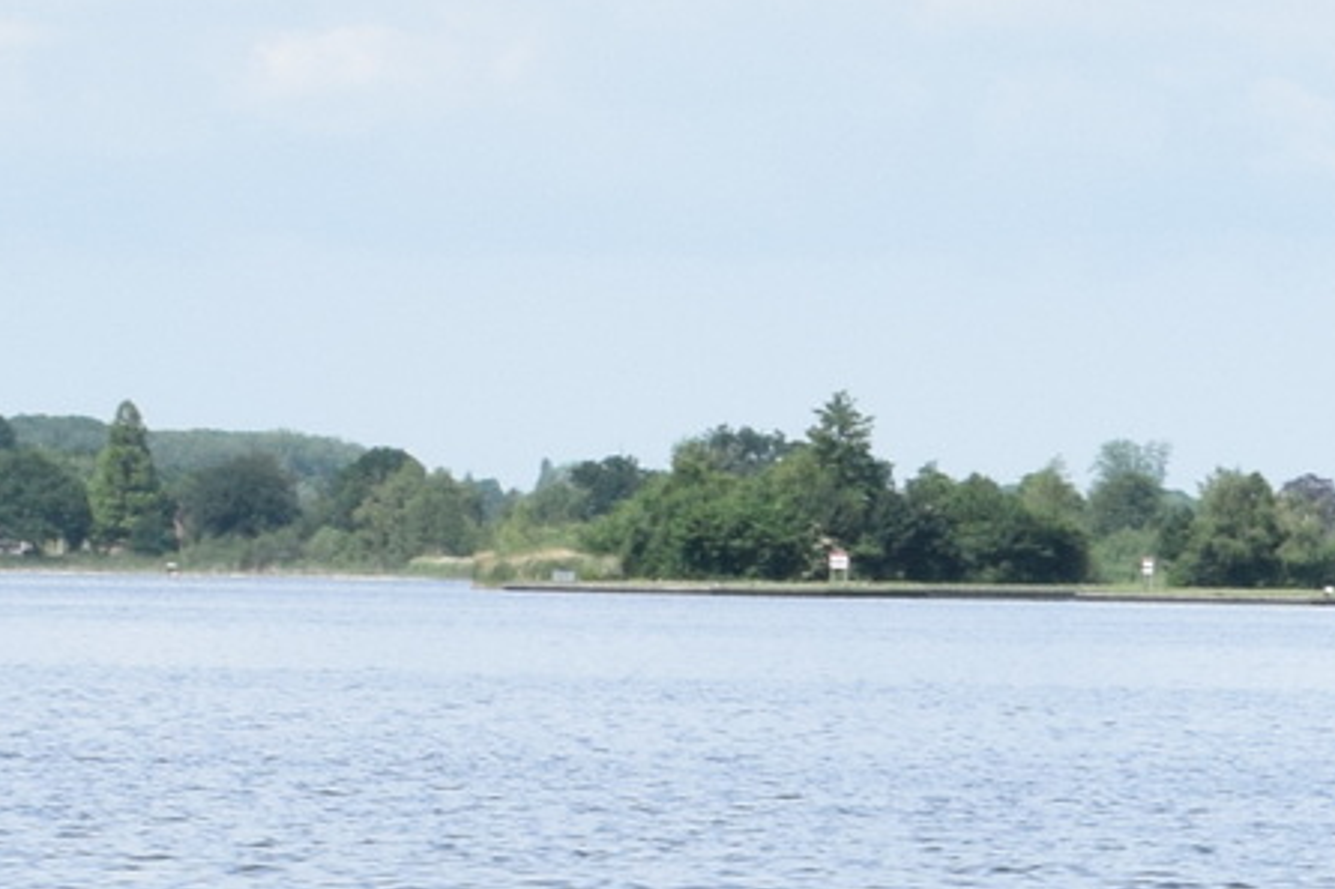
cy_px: 1718
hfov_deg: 6.8
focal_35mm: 303
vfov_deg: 4.5
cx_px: 1482
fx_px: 11231
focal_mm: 36
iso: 640
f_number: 18
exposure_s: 1/320
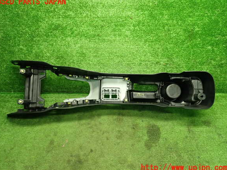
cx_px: 112
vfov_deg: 45.4
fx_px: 203
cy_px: 85
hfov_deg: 58.4
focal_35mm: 31
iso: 320
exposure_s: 1/30
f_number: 2.3
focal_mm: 5.4
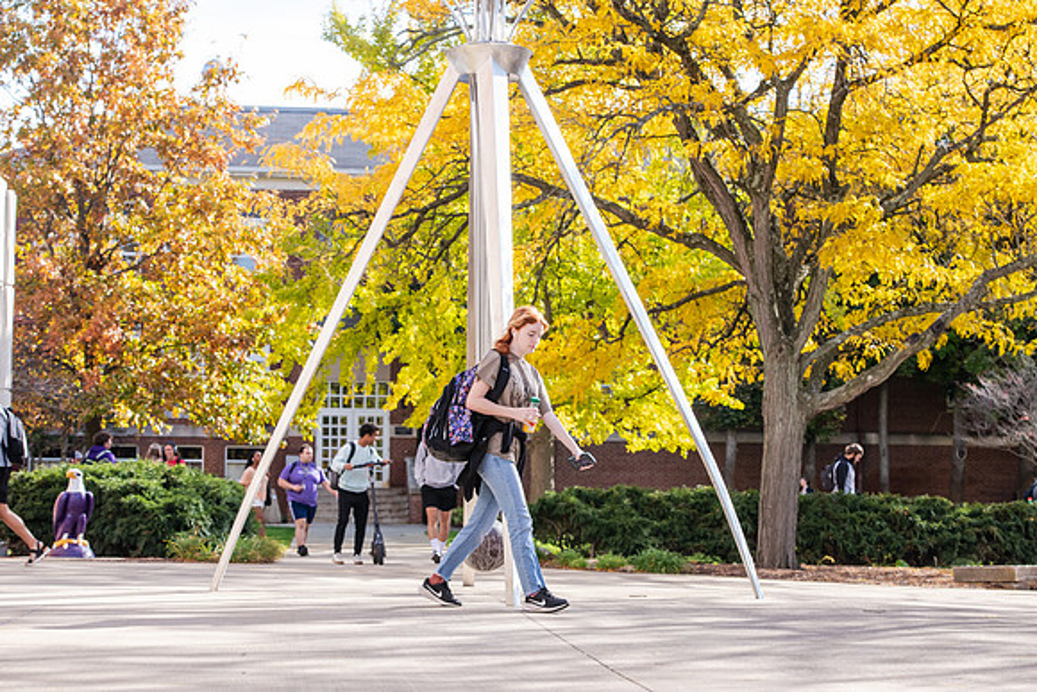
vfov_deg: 17.5
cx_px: 518
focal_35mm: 78
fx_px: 2247
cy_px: 346
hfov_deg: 26.0
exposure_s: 1/250
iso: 400
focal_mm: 78
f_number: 8
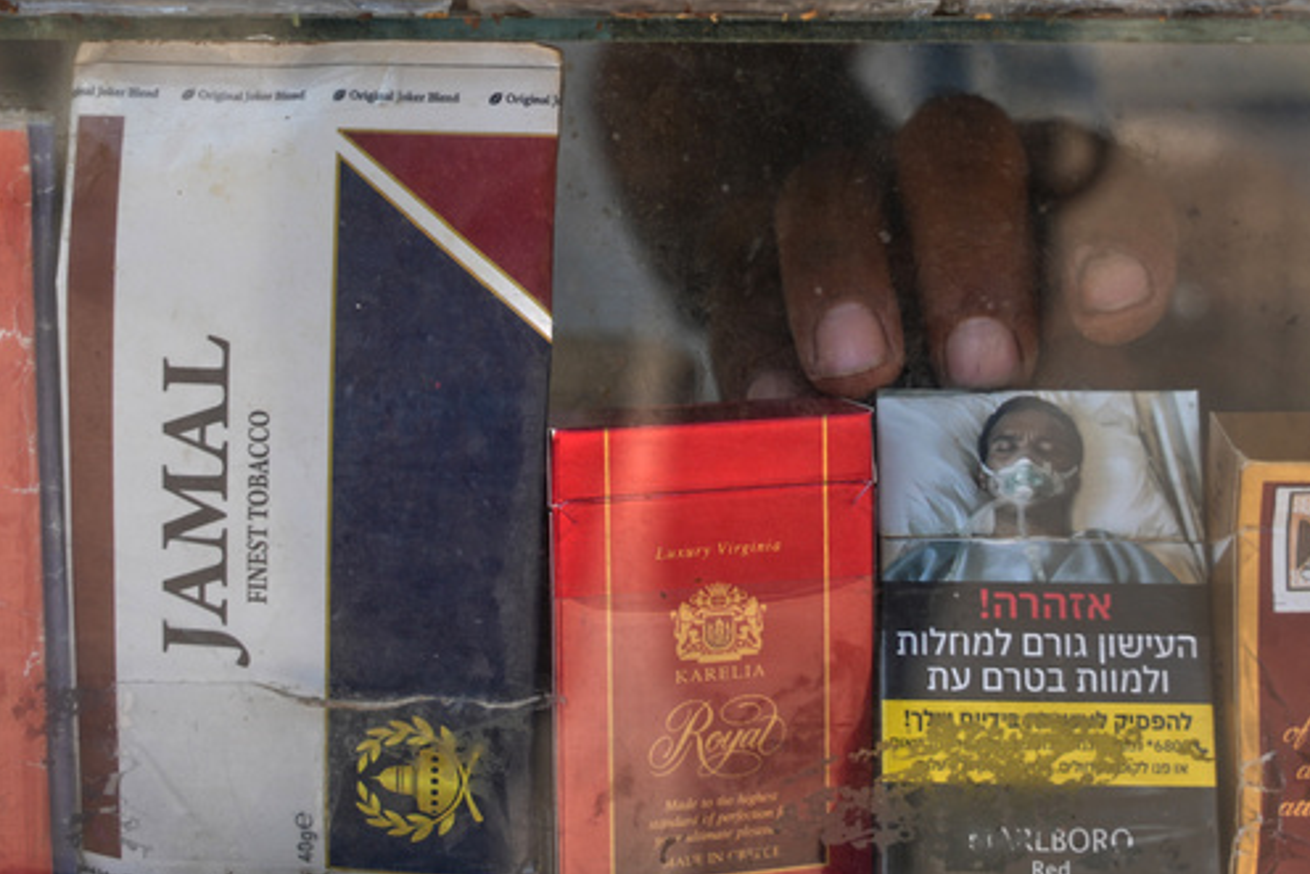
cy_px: 132
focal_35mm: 66
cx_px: 547
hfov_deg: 30.3
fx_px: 2417
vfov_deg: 20.2
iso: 100
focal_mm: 32.2
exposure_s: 1/1000
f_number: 2.8
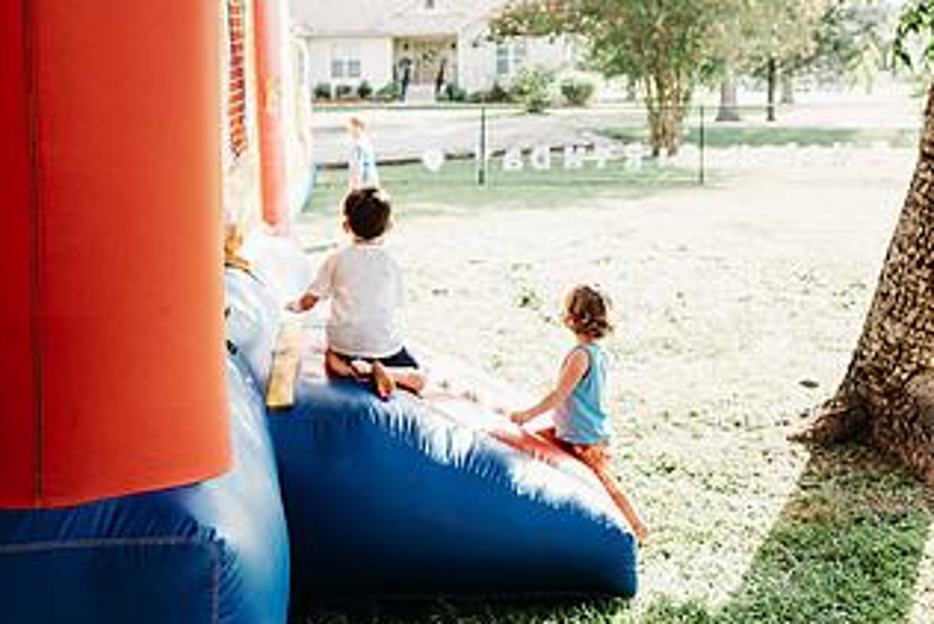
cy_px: 217
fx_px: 1142
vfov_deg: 30.4
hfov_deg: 43.9
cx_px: 319
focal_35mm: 44
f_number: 3.5
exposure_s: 1/400
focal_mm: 24
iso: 400
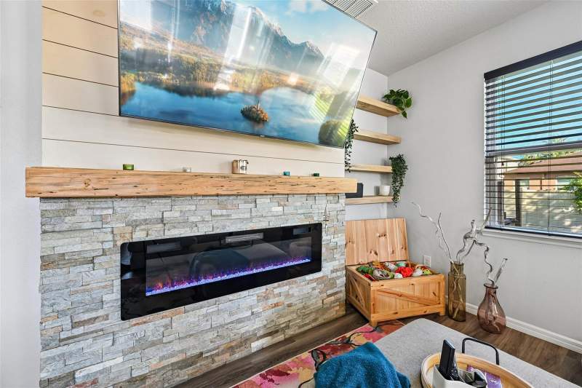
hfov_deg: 104.3
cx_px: 291
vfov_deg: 81.2
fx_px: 226
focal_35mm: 14
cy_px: 194
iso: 400
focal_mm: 14
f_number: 8
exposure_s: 1/15
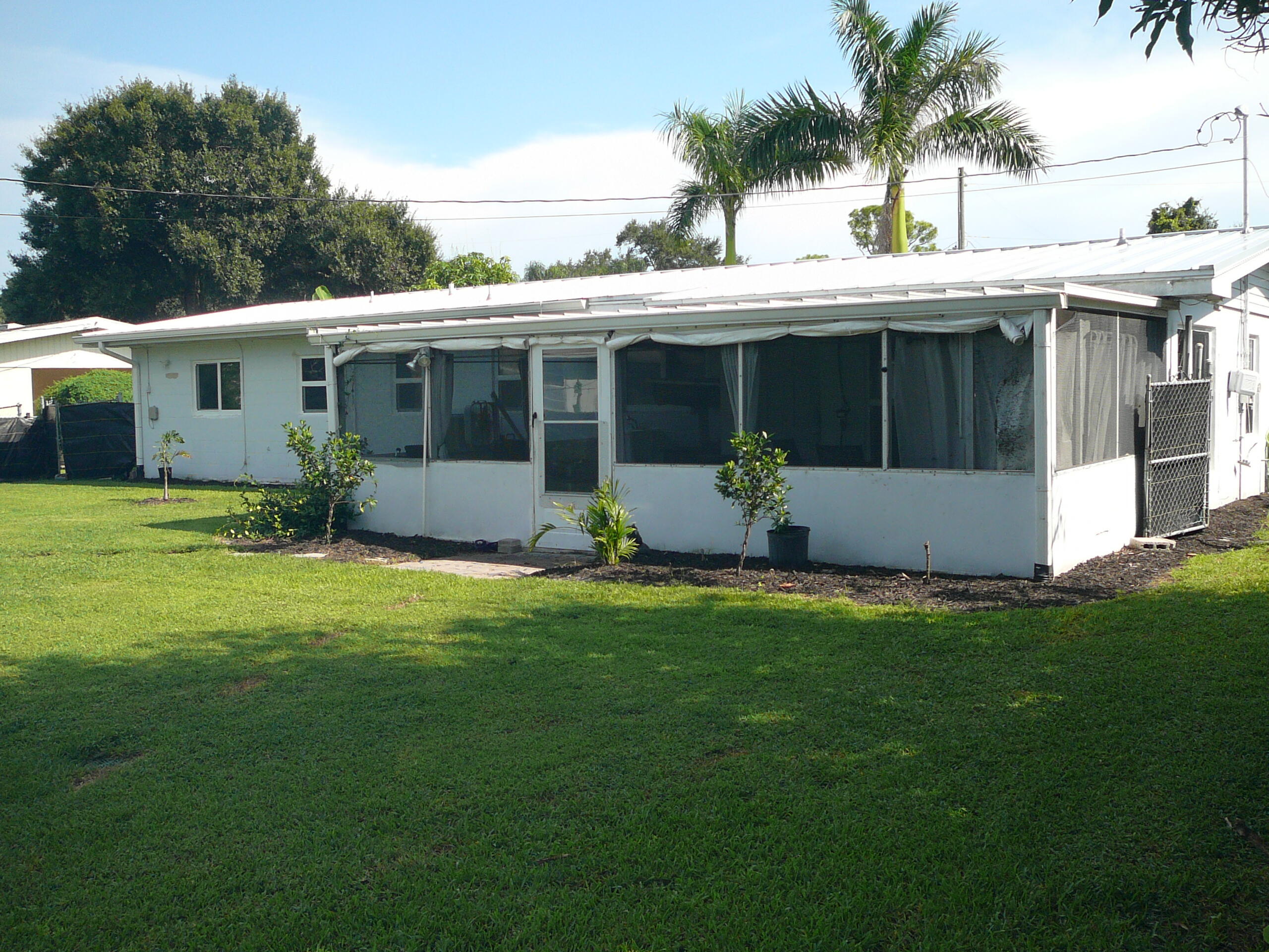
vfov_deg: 40.7
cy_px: 476
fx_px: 1283
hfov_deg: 52.6
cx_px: 634
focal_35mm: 35
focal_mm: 5.2
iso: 80
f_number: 2.8
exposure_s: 1/800
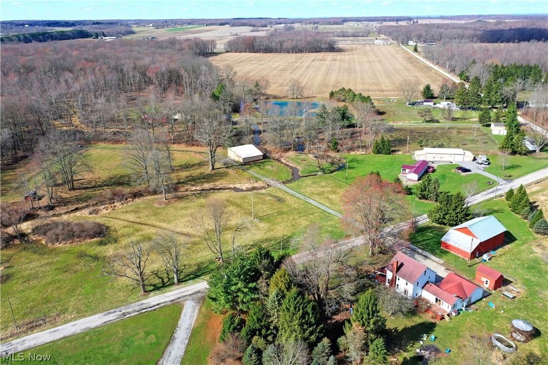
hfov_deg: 65.5
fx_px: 426
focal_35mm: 28
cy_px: 182
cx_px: 274
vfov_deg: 46.4
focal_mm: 10.26
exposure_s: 1/320
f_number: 5.6
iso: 100
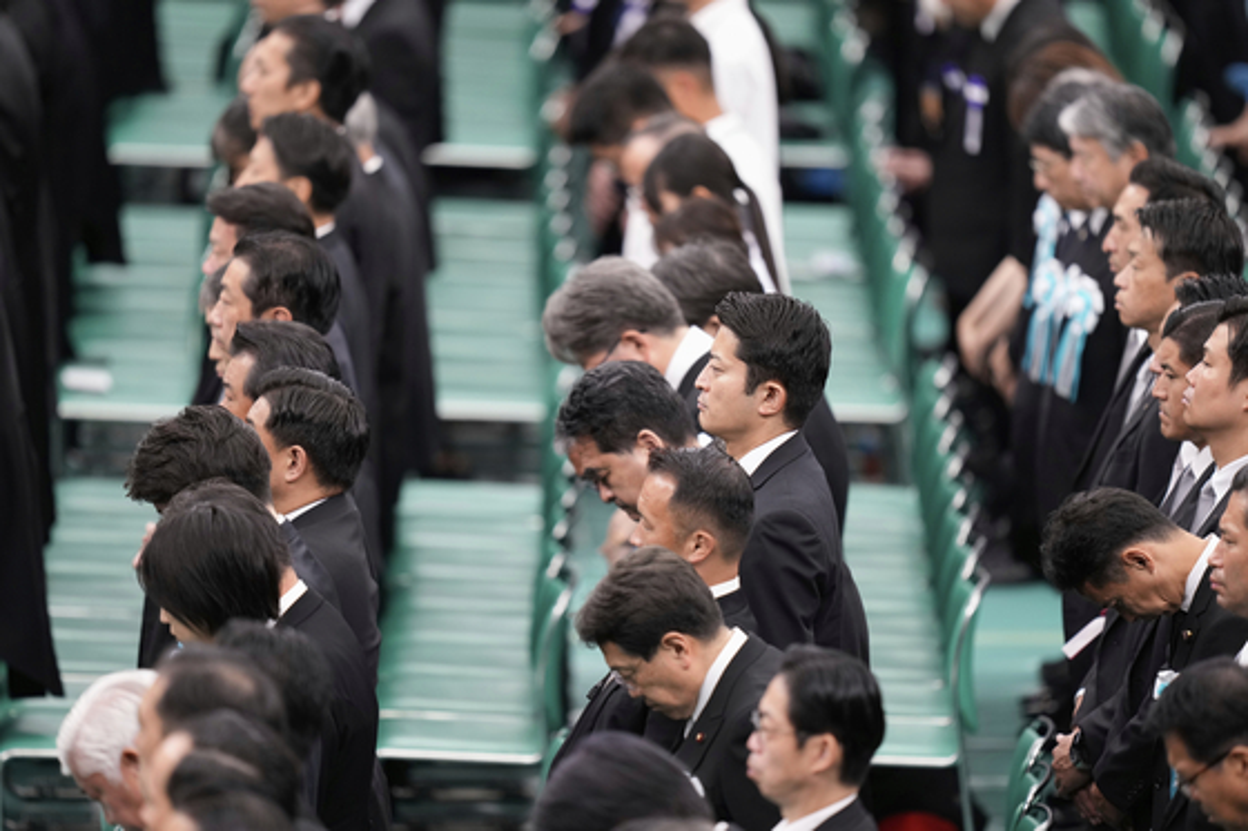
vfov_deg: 3.4
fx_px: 13862
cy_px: 416
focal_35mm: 400
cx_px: 624
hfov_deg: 5.2
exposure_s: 1/250
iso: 1000
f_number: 2.8
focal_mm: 400
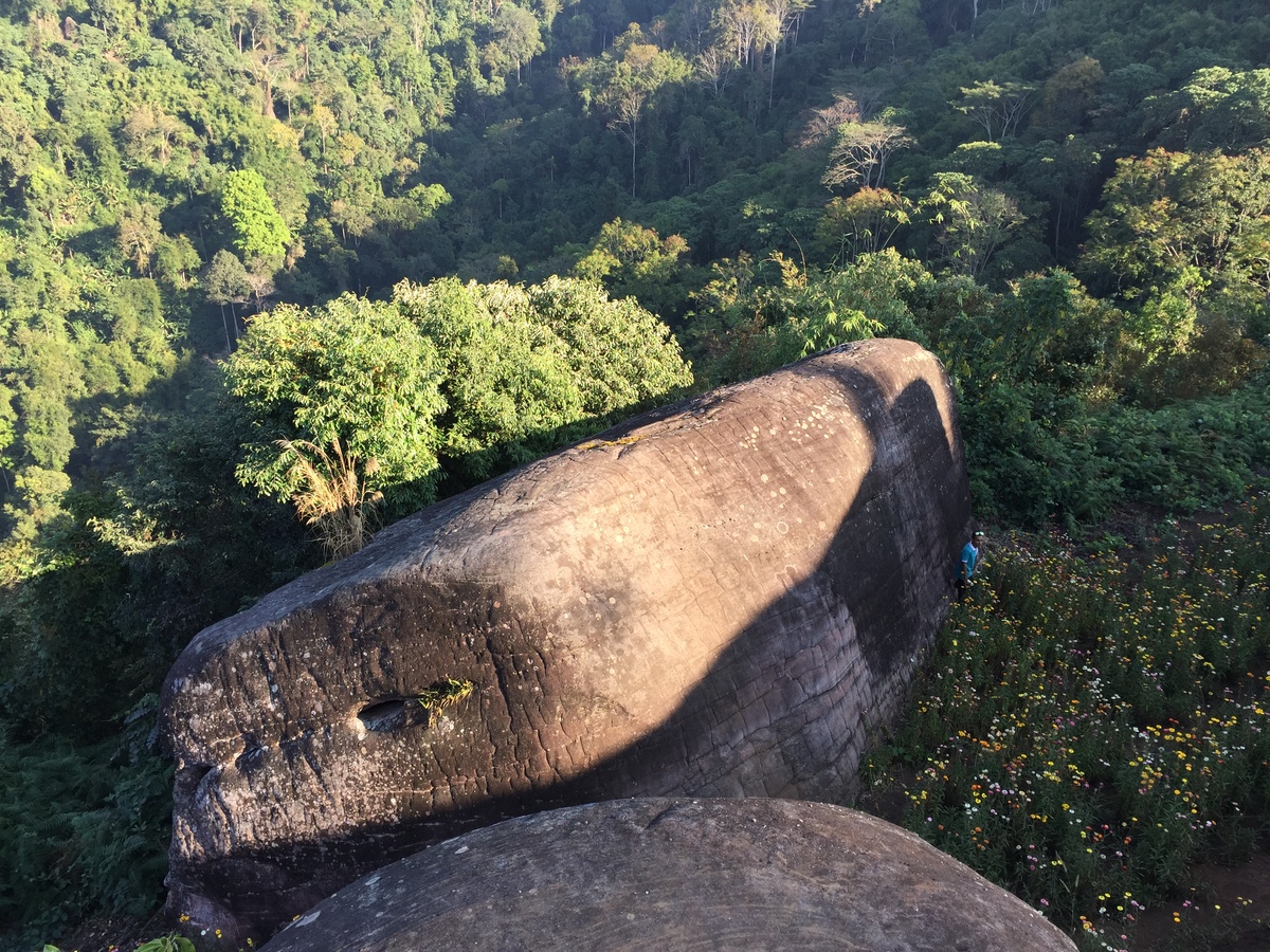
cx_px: 635
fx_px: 1064
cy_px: 476
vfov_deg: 48.2
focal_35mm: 29
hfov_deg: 61.7
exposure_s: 1/370
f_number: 2.2
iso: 32
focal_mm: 4.15
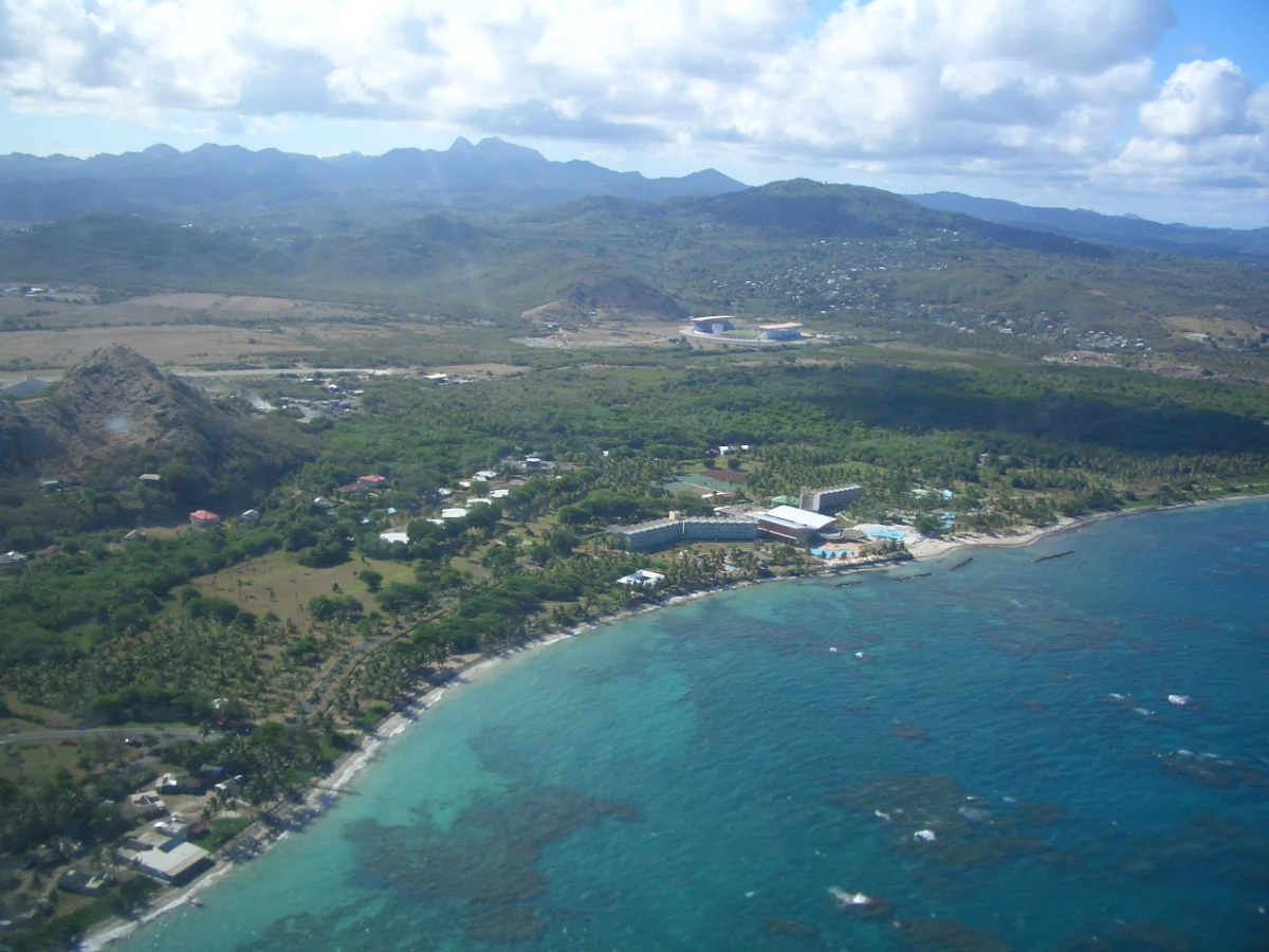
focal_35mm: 35
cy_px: 476
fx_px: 1283
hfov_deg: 52.6
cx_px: 634
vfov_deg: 40.7
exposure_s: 1/320
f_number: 4.3
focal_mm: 5.8
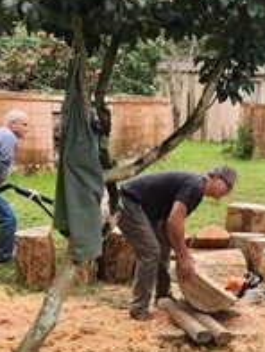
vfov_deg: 27.2
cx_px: 286
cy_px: 282
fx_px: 714
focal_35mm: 70
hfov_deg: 20.1
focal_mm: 5.4
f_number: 1.8
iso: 32
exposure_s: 1/180
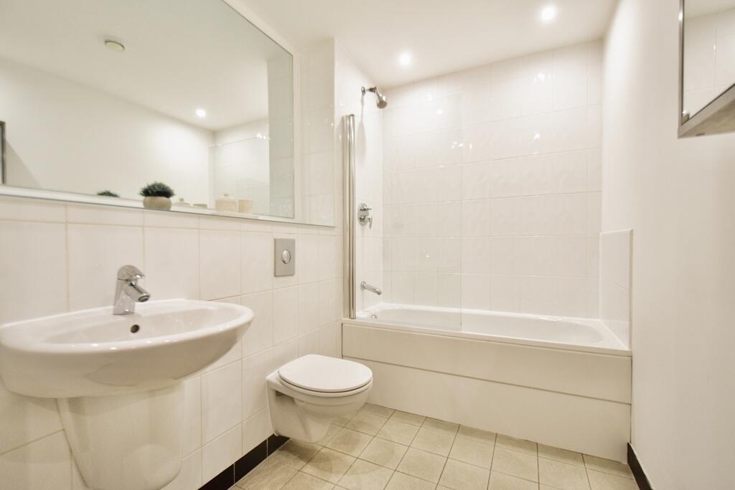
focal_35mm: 15
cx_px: 368
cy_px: 245
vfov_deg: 77.3
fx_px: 306
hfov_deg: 100.4
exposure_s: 1/60
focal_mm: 10
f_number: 3.5
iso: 800
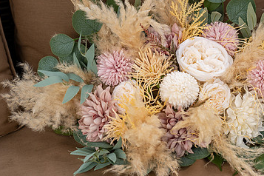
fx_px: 1107
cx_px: 193
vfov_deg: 9.1
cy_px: 73
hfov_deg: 13.6
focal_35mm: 151
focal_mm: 93
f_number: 4
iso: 100
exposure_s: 1/200
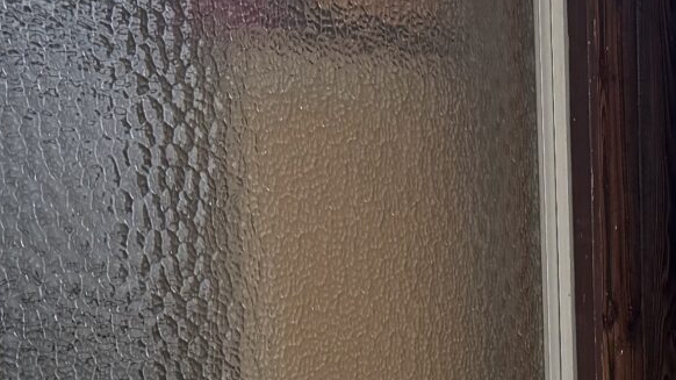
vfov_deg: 9.9
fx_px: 2061
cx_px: 827
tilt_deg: -11.5
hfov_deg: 17.7
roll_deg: +0.1
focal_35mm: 115
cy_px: 696
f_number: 1.78
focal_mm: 6.76
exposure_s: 1/868
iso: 100
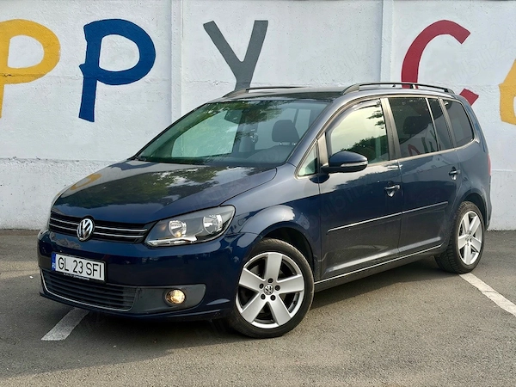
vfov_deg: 28.0
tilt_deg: -5.7
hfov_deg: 36.8
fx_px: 775
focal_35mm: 52
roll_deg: +0.3
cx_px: 258
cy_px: 194
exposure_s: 1/1553
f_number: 1.6
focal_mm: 5.96
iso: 50
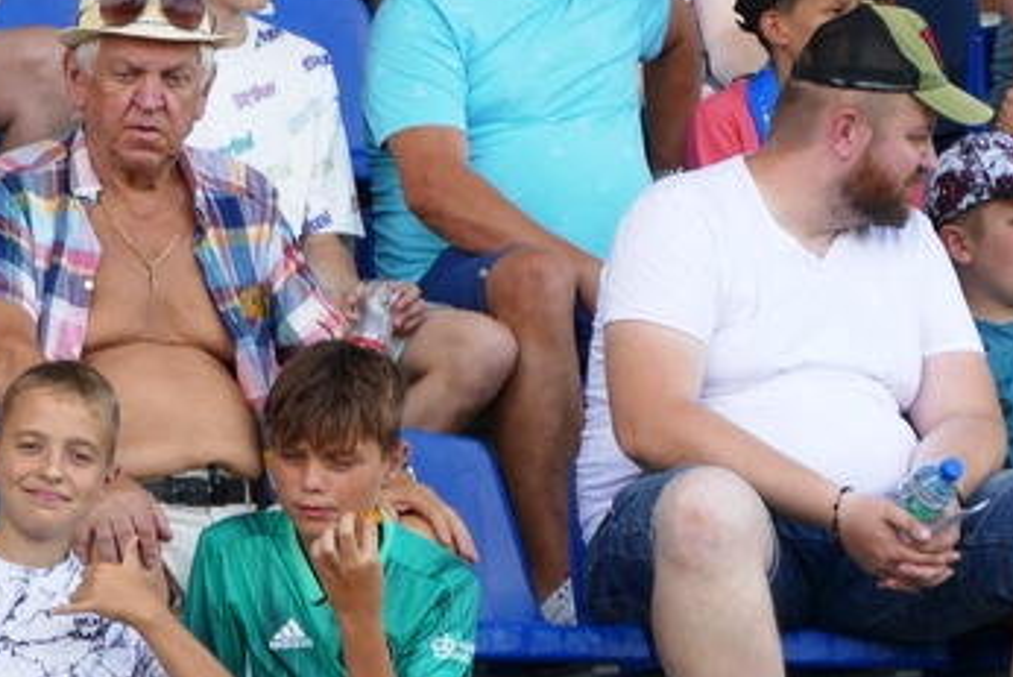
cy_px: 163
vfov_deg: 3.0
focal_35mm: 462
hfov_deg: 4.4
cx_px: -325
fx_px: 13005
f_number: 3.9
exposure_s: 1/250
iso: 160
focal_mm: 50.69
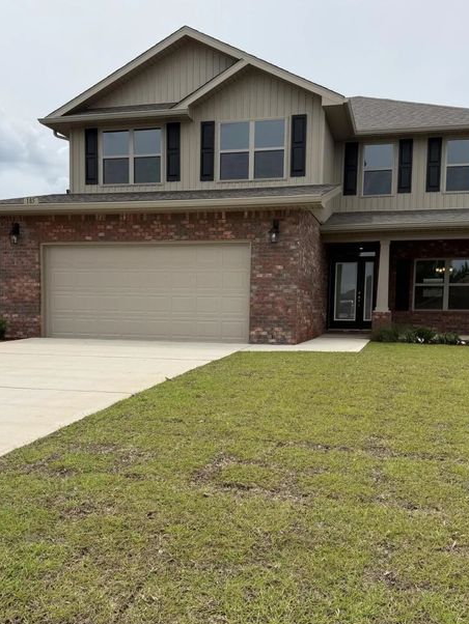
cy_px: 359
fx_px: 614
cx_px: 230
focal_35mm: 34
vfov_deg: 53.7
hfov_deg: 41.8
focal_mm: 6.76
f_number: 1.78
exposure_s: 1/6173
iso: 80
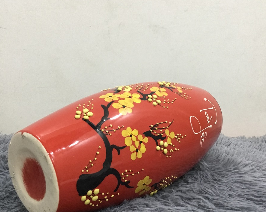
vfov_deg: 36.4
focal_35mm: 41
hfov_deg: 44.8
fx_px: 323
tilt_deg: -11.5
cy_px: 123
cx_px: 133
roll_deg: +1.5
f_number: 2.4
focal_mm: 3.3
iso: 160
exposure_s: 1/33
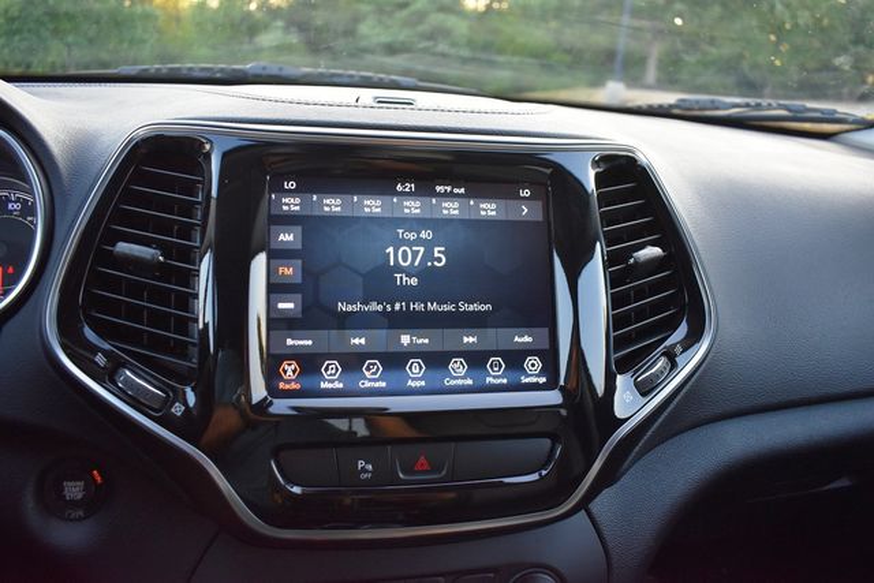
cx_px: 437
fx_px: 656
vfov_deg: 48.0
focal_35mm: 27
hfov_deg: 67.4
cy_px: 292
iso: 800
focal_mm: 18
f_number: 3.5
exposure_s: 1/200
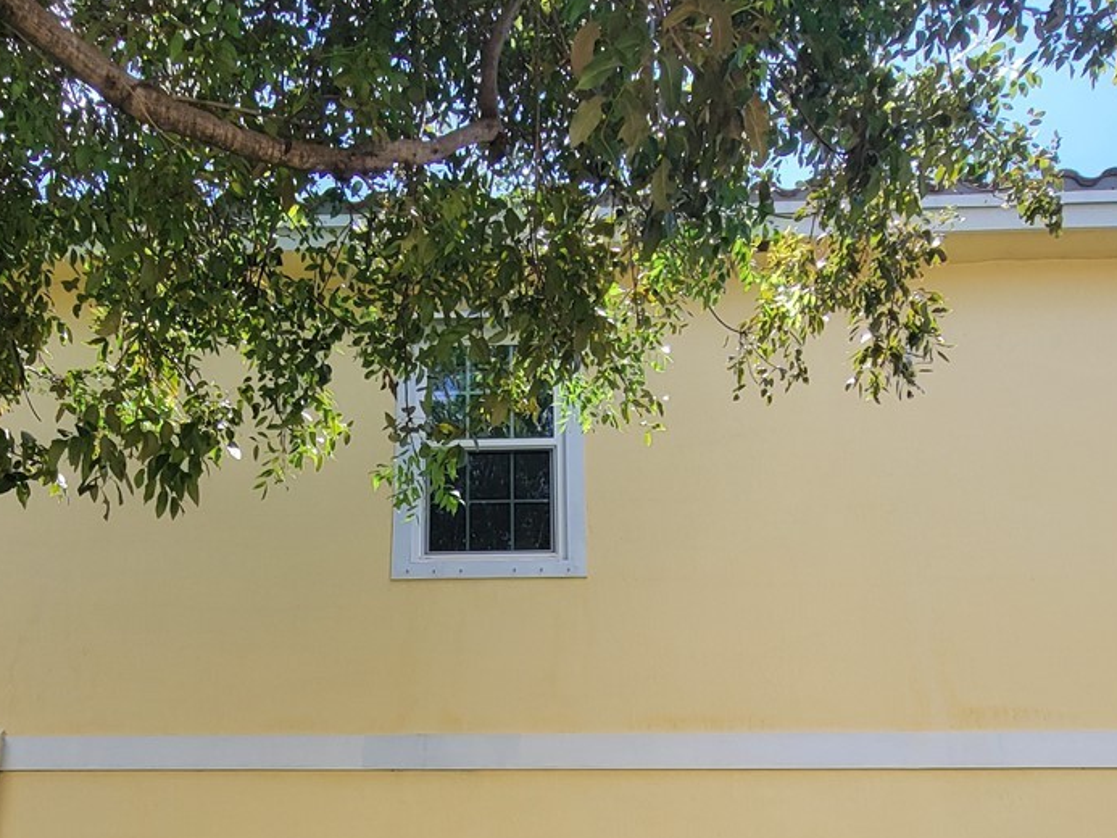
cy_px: 823
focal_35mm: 30
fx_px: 968
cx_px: 467
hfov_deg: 59.6
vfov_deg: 41.2
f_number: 2.2
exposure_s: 1/585
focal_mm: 2.2
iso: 50
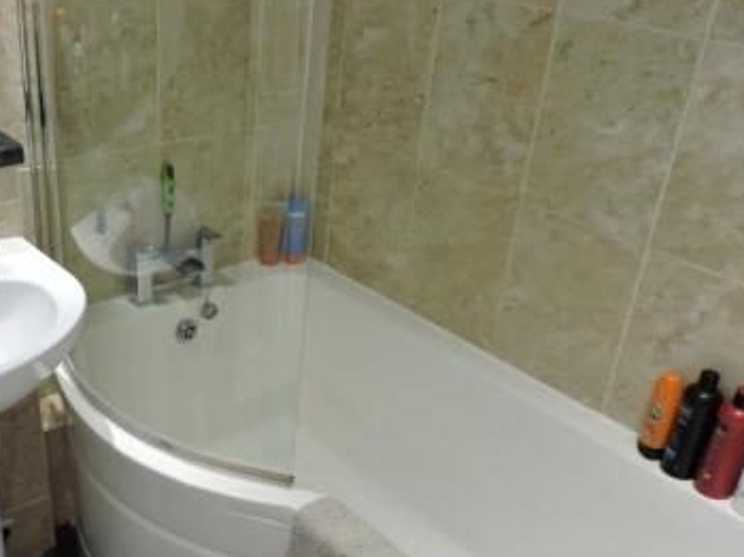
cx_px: 218
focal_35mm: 40
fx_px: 859
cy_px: 335
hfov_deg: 45.7
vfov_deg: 35.8
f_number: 3
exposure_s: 1/30
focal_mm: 4.3
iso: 220
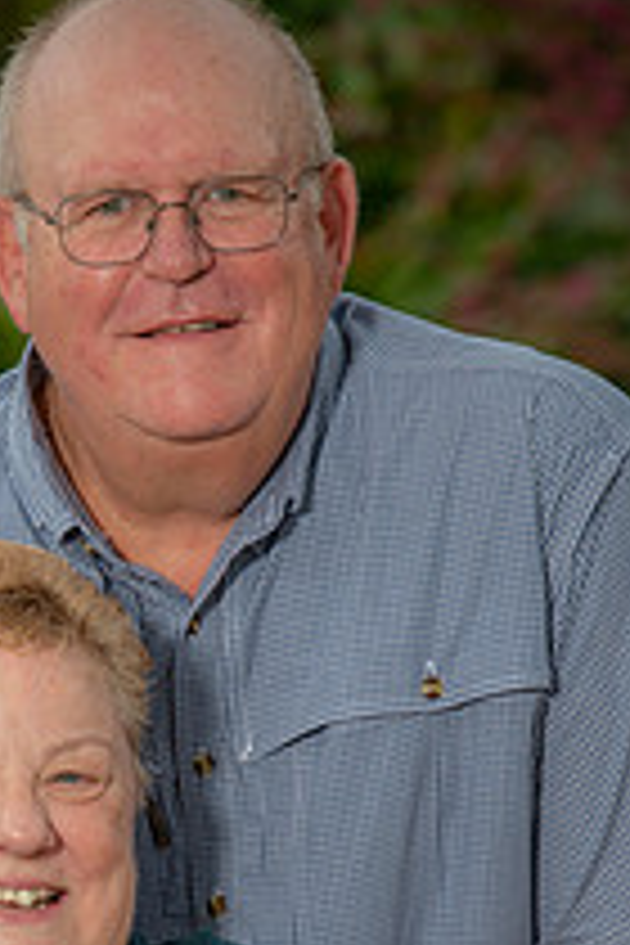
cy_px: 878
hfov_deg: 3.7
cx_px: 92
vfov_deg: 5.5
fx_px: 9843
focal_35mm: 375
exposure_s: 1/200
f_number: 5.6
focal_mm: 175
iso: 160
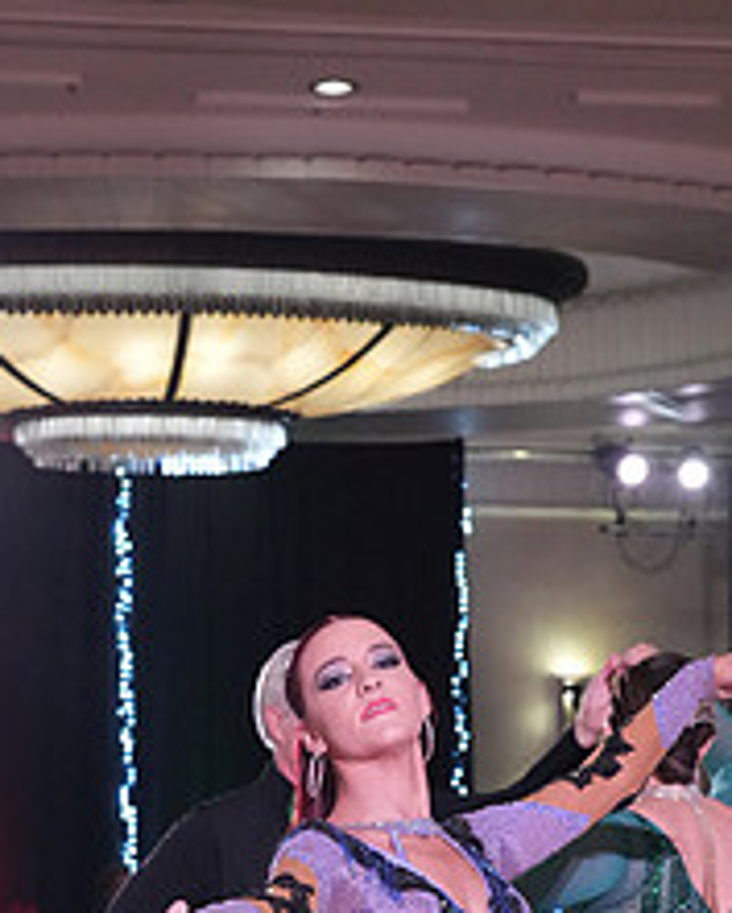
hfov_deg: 11.6
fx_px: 3599
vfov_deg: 14.0
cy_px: 1153
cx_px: 126
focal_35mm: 133
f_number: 5.6
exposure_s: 1/320
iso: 5000
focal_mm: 54
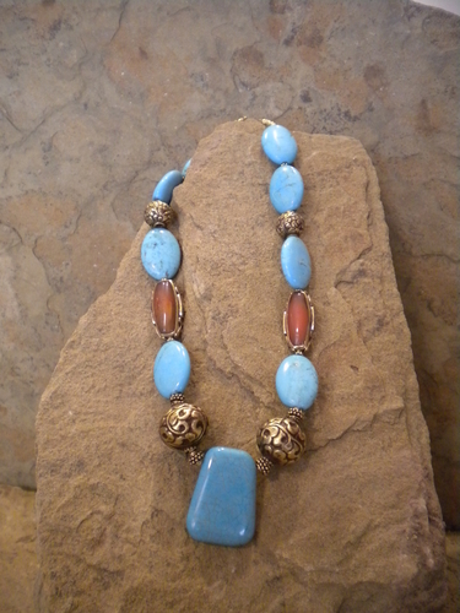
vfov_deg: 52.6
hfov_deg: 40.7
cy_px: 306
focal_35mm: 35
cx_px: 230
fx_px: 620
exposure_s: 1/18
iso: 400
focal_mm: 6.3
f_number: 3.1
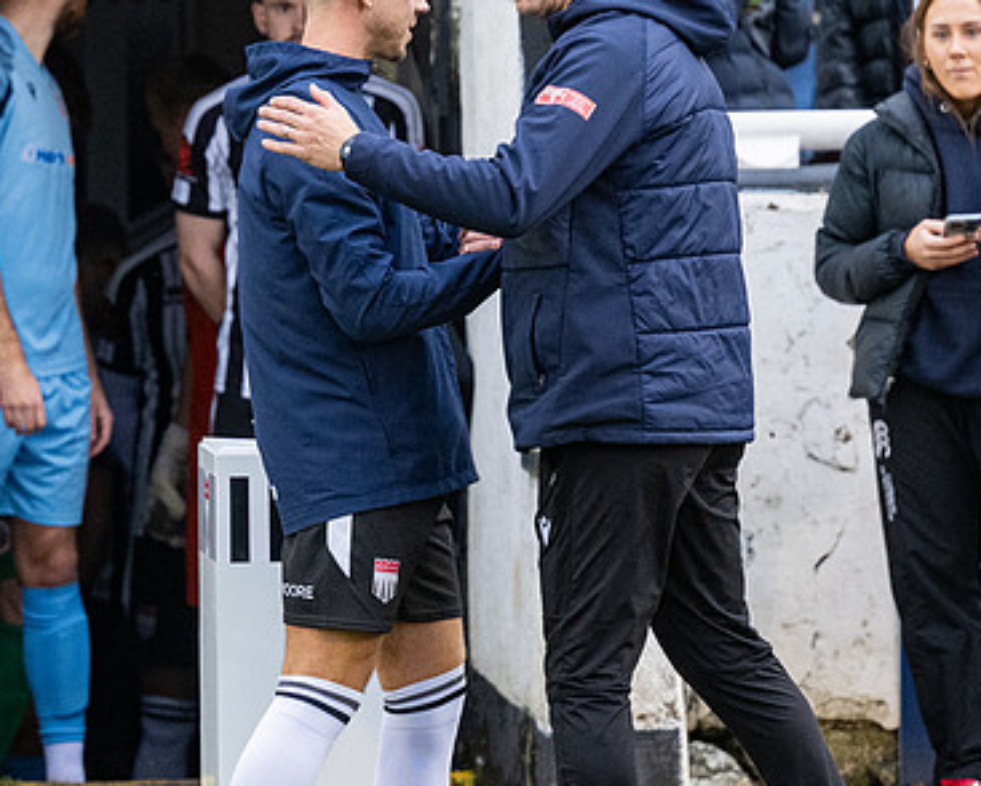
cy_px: 399
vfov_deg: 3.6
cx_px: 173
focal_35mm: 430
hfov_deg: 4.5
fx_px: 12491
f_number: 2.8
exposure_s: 1/1000
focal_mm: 150
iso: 1600
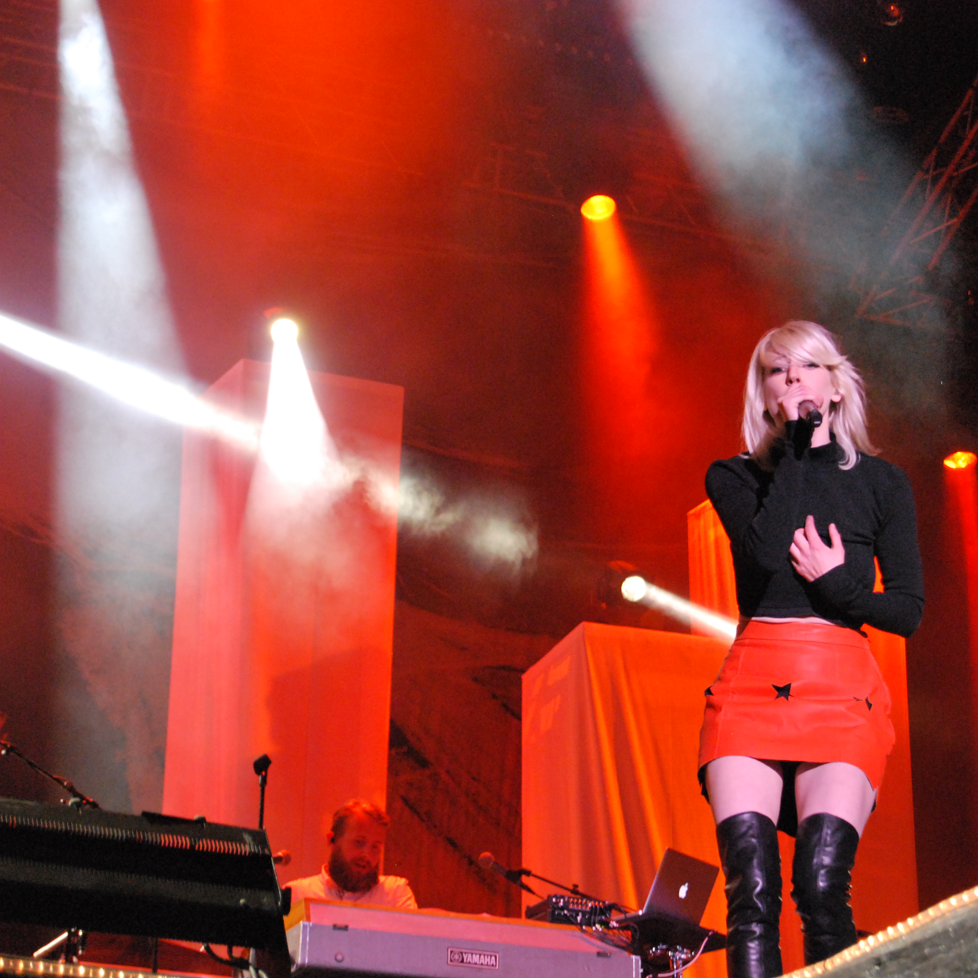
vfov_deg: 16.5
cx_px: 703
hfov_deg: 16.4
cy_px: 491
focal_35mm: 106
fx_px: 3377
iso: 1600
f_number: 5.6
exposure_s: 1/100
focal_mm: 55
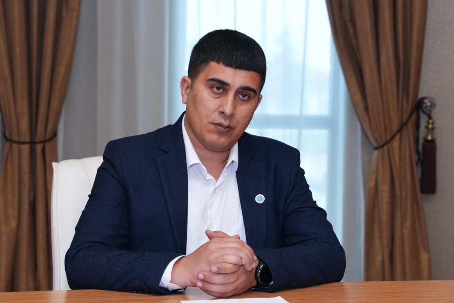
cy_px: 152
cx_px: 227
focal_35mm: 102
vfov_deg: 13.4
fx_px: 1286
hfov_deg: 20.0
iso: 2000
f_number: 5.6
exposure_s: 1/200
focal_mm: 68
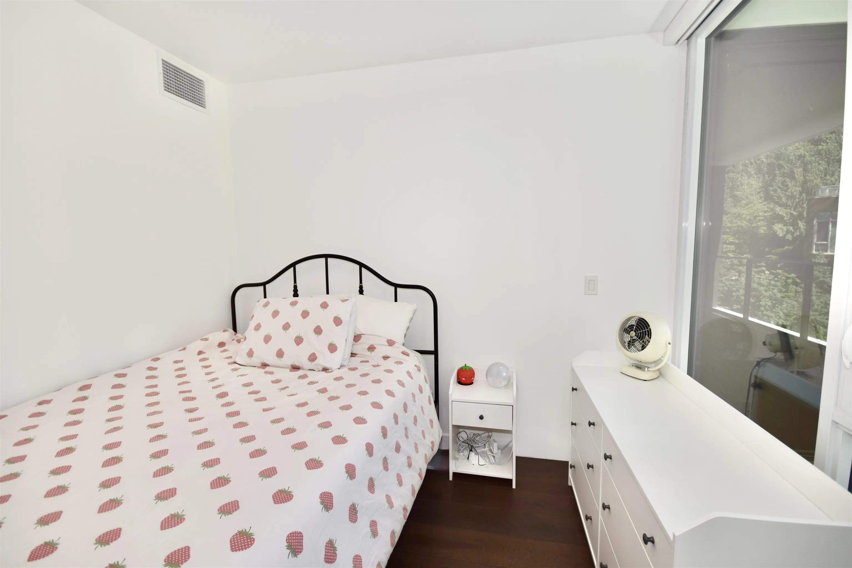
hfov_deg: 100.4
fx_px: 355
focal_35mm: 15
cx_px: 426
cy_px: 284
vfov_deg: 77.3
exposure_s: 1/60
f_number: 4
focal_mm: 10
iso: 100
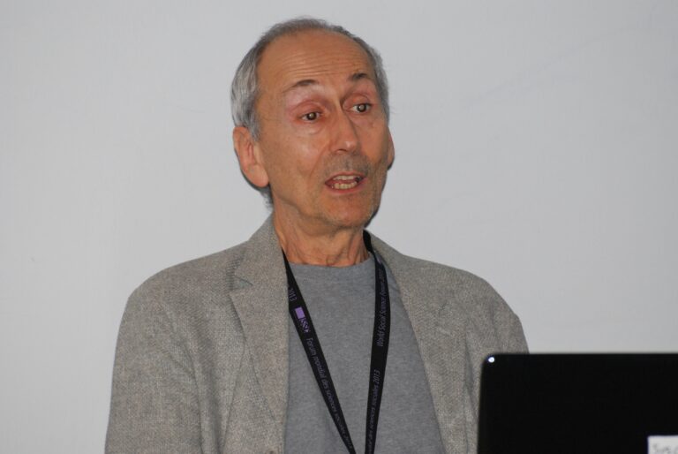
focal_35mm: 315
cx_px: 339
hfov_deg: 6.5
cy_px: 227
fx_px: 5939
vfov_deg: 4.4
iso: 900
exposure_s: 1/60
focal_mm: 210
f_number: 5.3
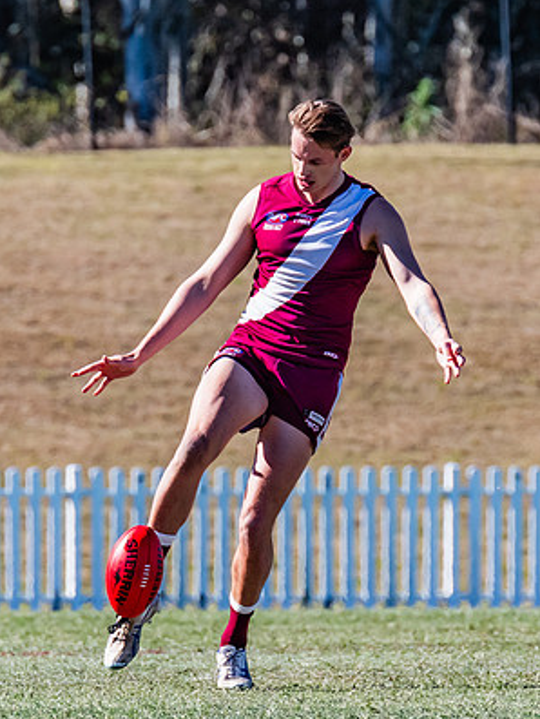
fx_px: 23138
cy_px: 326
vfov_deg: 1.8
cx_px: 221
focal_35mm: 1113
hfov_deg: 1.3
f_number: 8
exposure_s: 1/1600
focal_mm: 420
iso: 800
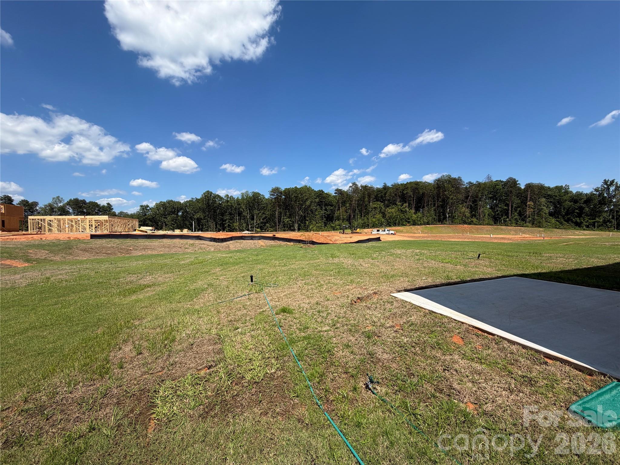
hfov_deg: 102.1
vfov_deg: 85.7
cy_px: 232
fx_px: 251
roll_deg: +1.2
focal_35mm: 14
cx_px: 310
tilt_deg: +0.3
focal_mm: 2.22
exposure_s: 1/853
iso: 20
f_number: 2.2
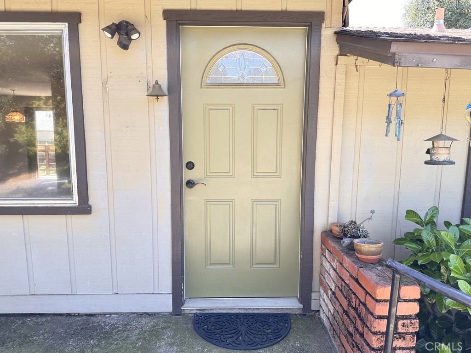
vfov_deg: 56.8
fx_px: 327
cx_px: 236
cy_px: 176
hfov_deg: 71.6
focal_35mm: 24
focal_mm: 6.86
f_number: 1.78
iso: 80
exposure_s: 1/178
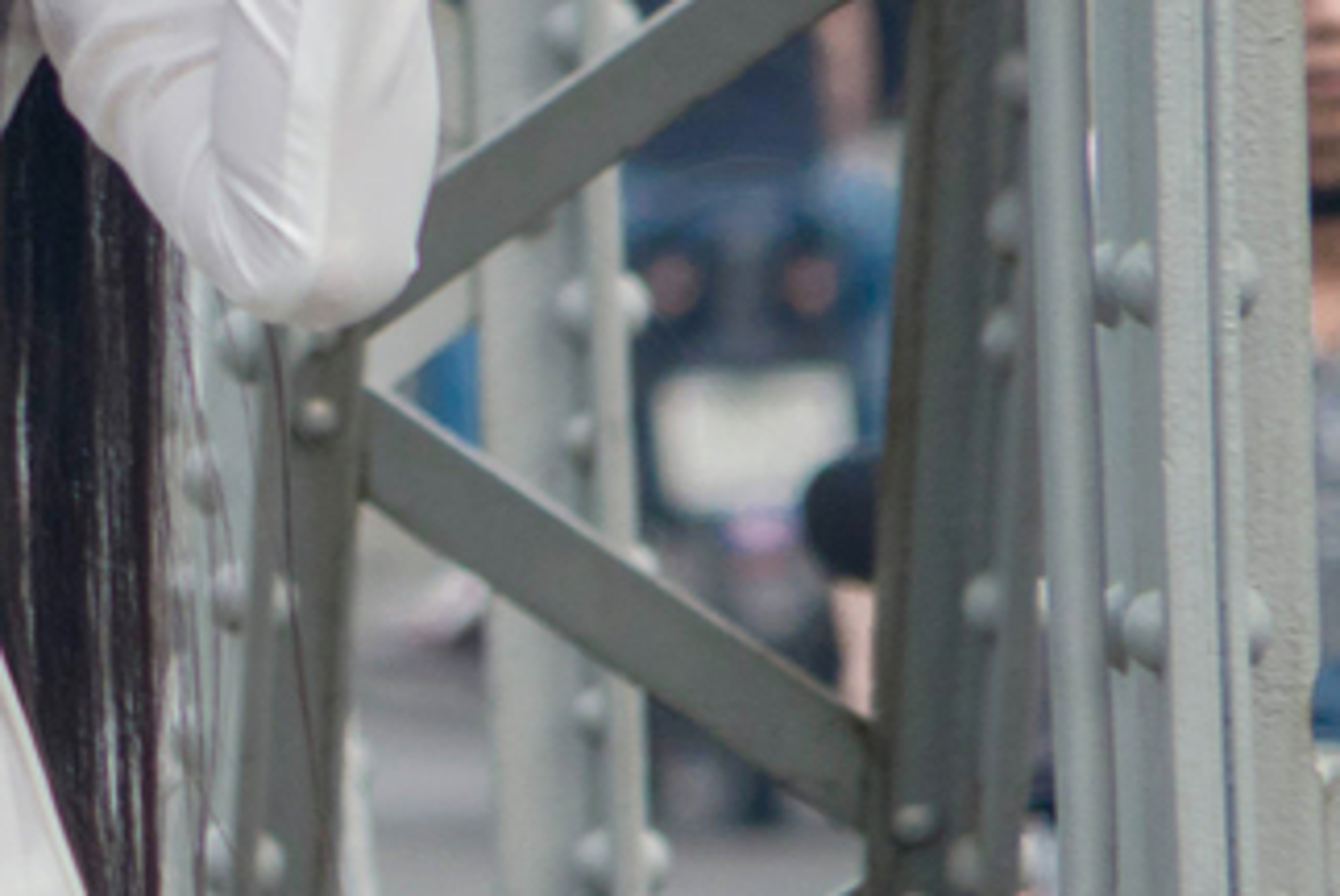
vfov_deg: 1.0
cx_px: -2025
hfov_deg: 1.4
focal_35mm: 1425
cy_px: -224
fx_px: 53088
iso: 125
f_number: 6.3
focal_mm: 240
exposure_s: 1/250
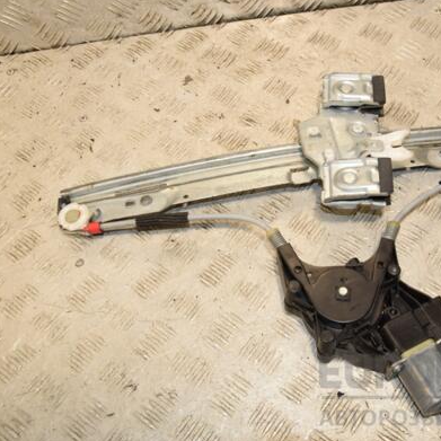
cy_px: 221
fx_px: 620
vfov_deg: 39.2
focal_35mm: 43
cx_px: 298
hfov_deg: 38.7
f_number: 8
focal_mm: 22
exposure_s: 1/200
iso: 800
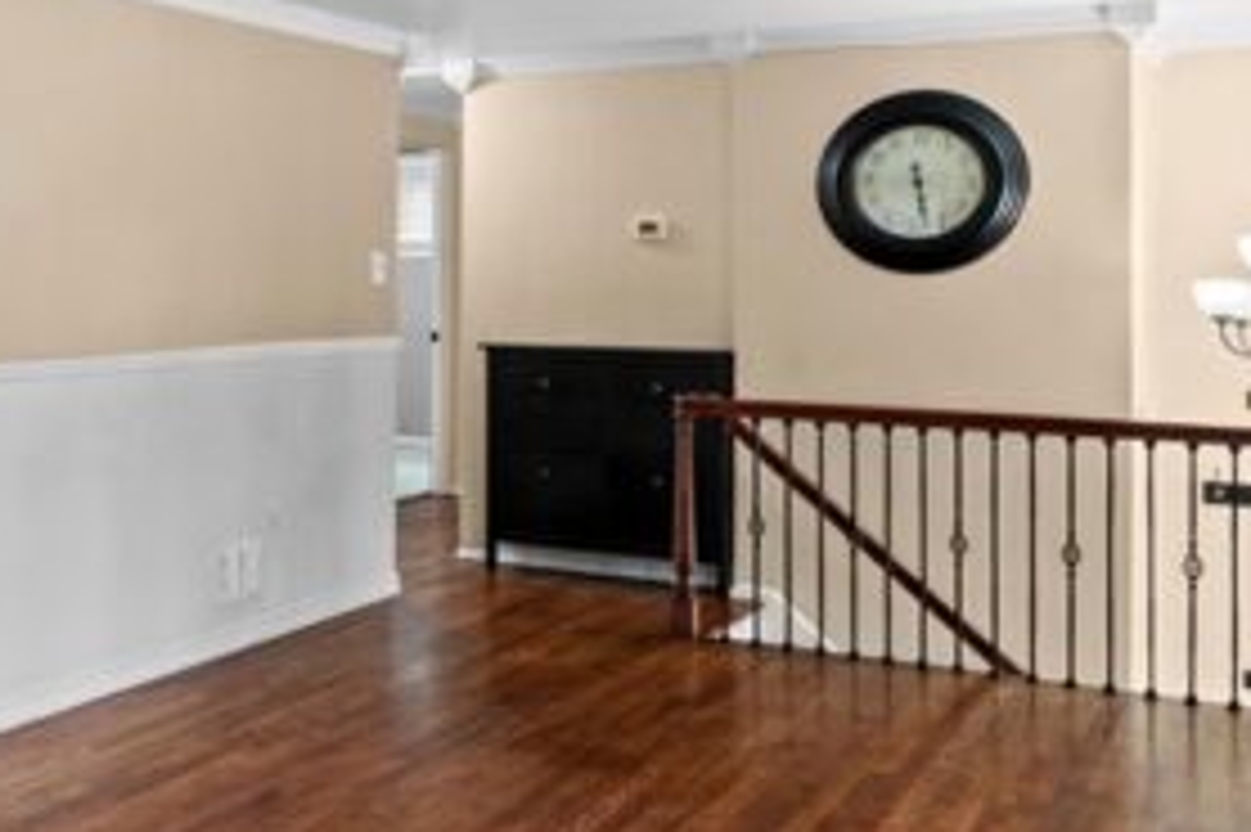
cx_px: -99
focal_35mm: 49
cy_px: 250
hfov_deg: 35.1
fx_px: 1702
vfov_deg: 27.3
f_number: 10
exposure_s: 1.3
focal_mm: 17
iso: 400
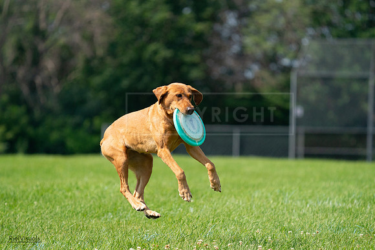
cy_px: 125
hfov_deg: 6.8
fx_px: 3157
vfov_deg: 4.5
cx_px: 188
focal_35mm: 303
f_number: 6.3
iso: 1250
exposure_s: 1/4000
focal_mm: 303
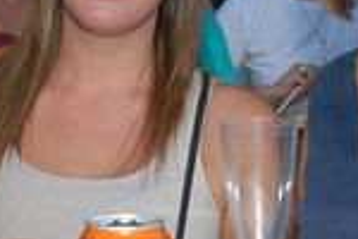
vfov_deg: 9.4
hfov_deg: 14.2
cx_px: 155
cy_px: -26
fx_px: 1432
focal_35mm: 144
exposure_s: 1/60
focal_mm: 20
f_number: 5.6
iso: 320
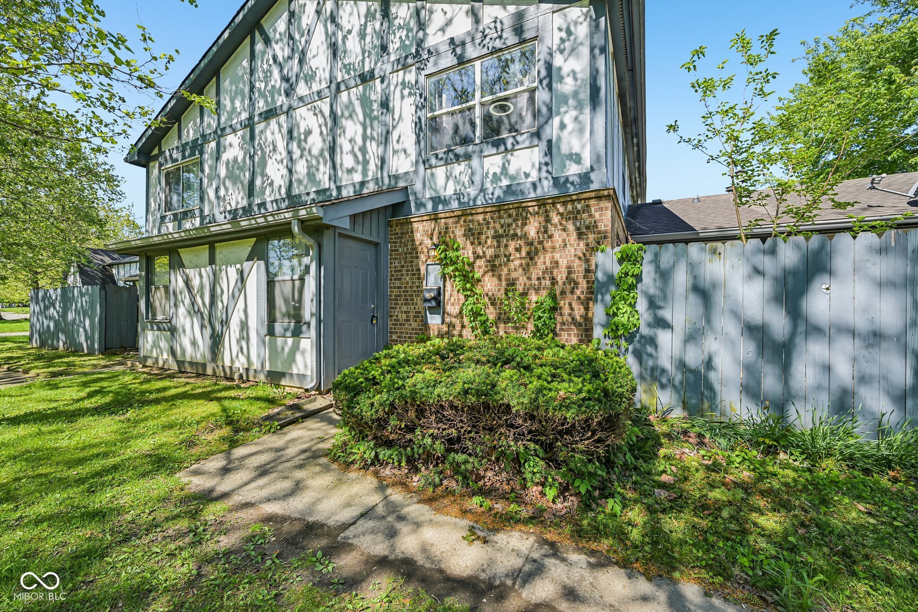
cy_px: 306
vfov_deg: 81.2
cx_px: 459
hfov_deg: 104.3
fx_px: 357
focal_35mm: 14
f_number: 7.1
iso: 100
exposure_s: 1/125
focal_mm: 14
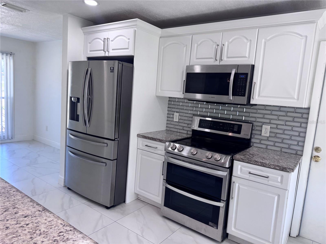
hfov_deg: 71.6
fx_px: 226
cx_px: 163
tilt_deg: -8.3
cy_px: 122
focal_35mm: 24
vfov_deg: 56.8
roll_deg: -4.9
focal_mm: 6.76
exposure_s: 1/120
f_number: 1.78
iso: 100
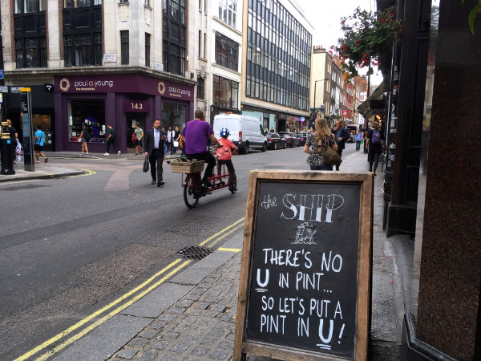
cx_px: 240
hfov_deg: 61.7
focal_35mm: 29
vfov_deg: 48.2
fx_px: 403
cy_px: 180
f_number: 2.2
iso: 25
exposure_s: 1/100
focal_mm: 4.2
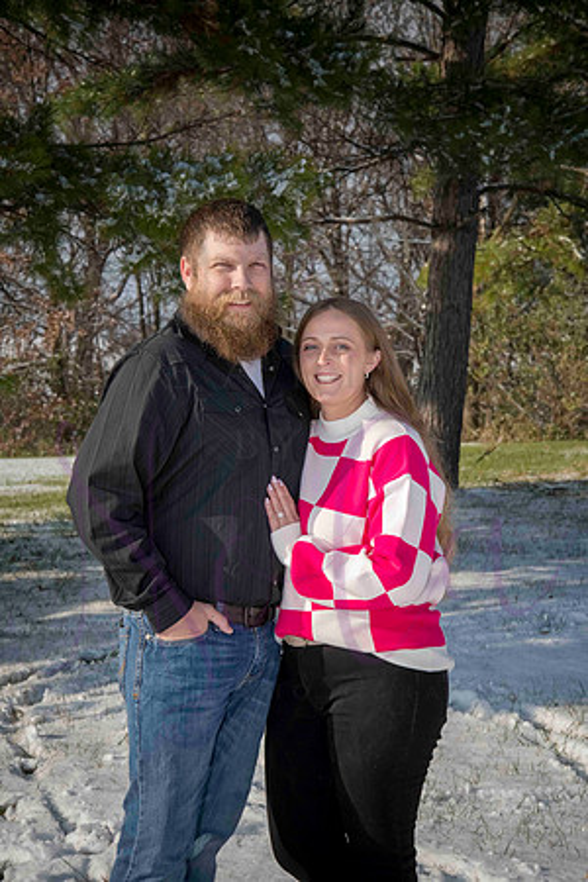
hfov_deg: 18.9
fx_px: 1764
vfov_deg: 28.1
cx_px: 294
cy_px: 441
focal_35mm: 72
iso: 800
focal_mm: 72
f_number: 11
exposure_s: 1/1000
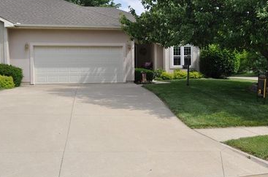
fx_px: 334
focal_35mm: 45
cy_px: 74
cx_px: 166
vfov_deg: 29.7
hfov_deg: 43.4
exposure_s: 1/200
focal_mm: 22
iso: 200
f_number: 13
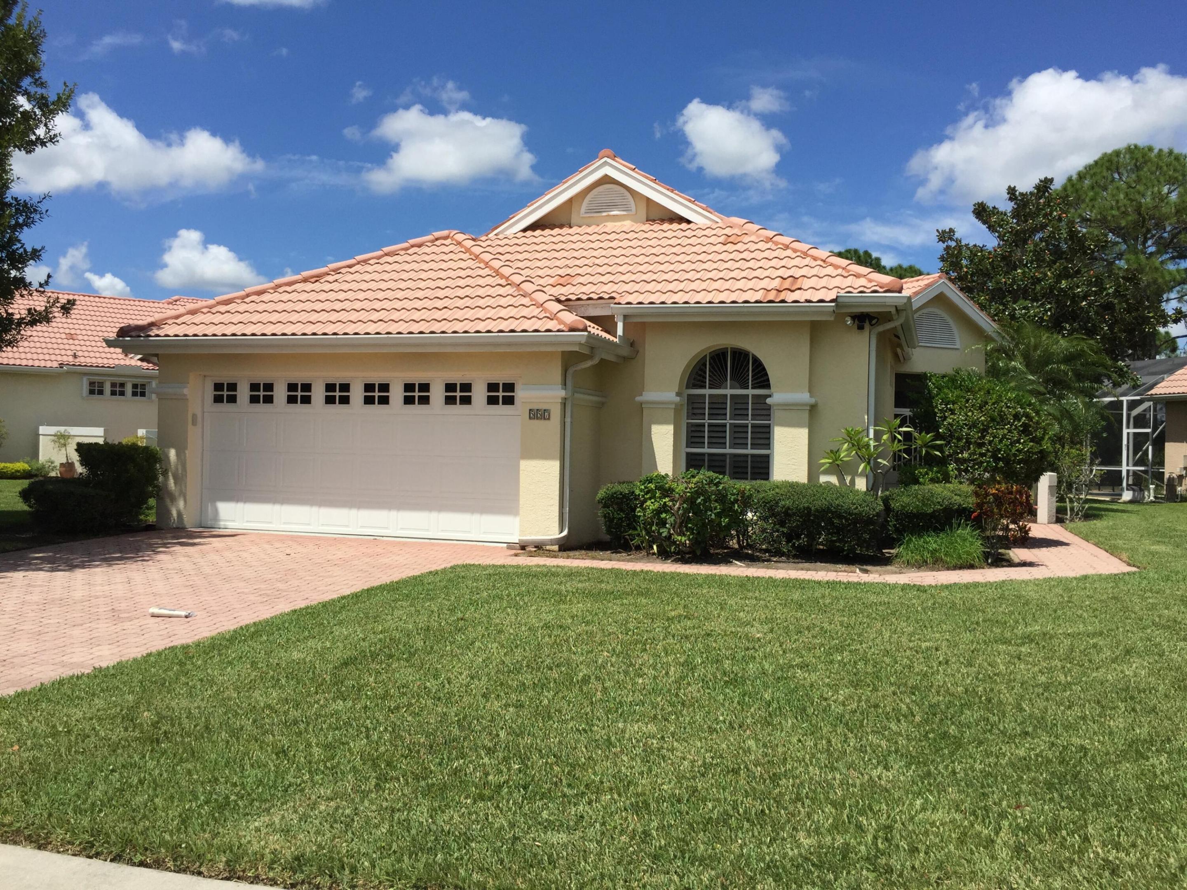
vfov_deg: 48.2
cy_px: 445
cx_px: 594
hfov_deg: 61.7
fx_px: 994
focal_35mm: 29
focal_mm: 4.15
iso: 32
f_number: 2.2
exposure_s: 1/3300
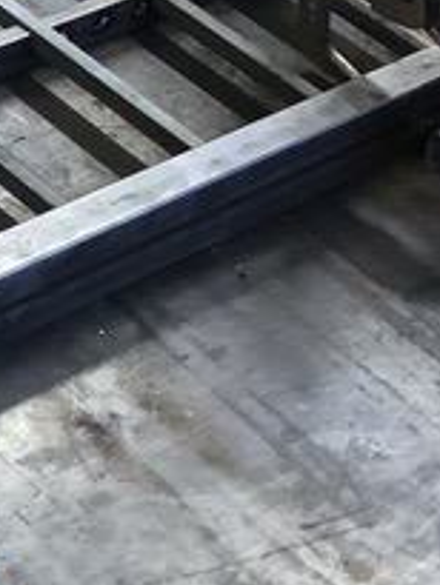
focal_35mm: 140
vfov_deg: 13.7
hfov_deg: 10.2
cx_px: -246
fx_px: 2370
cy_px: -134
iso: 40
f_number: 1.8
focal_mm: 4
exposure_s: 1/30
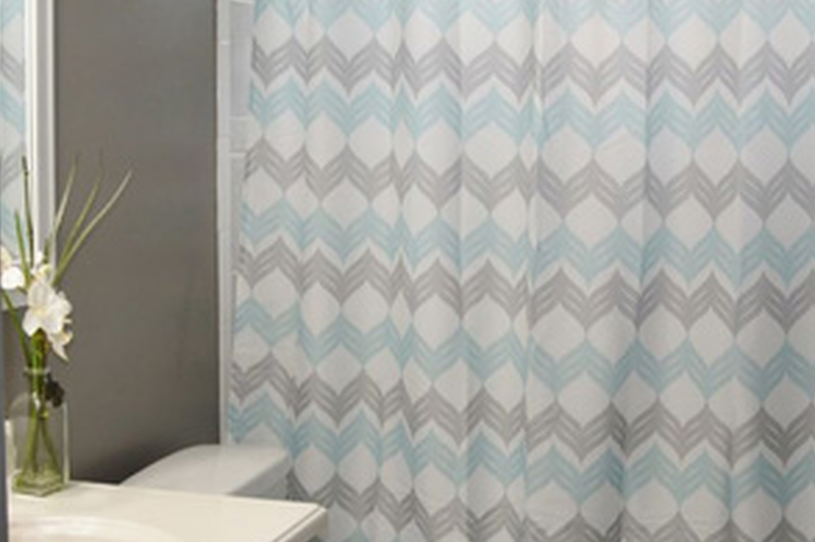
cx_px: 428
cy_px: 325
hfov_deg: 33.9
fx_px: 1335
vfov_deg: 22.9
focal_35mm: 59
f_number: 3.5
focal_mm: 18
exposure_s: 1/100
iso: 400
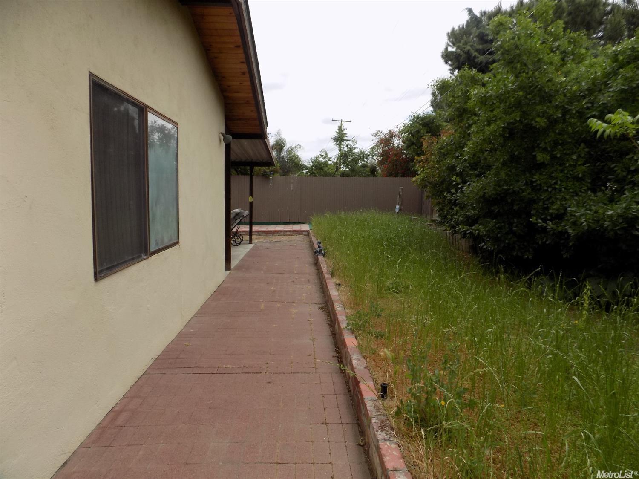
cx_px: 320
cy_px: 240
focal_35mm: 23
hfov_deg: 73.9
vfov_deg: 58.9
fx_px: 424
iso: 80
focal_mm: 4
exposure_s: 1/800
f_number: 3.1
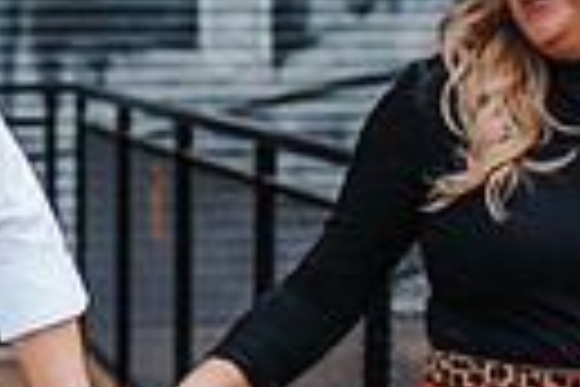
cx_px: -318
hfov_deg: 10.3
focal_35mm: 192
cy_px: 222
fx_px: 3093
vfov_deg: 7.2
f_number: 1.8
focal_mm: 35
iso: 200
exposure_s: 1/800
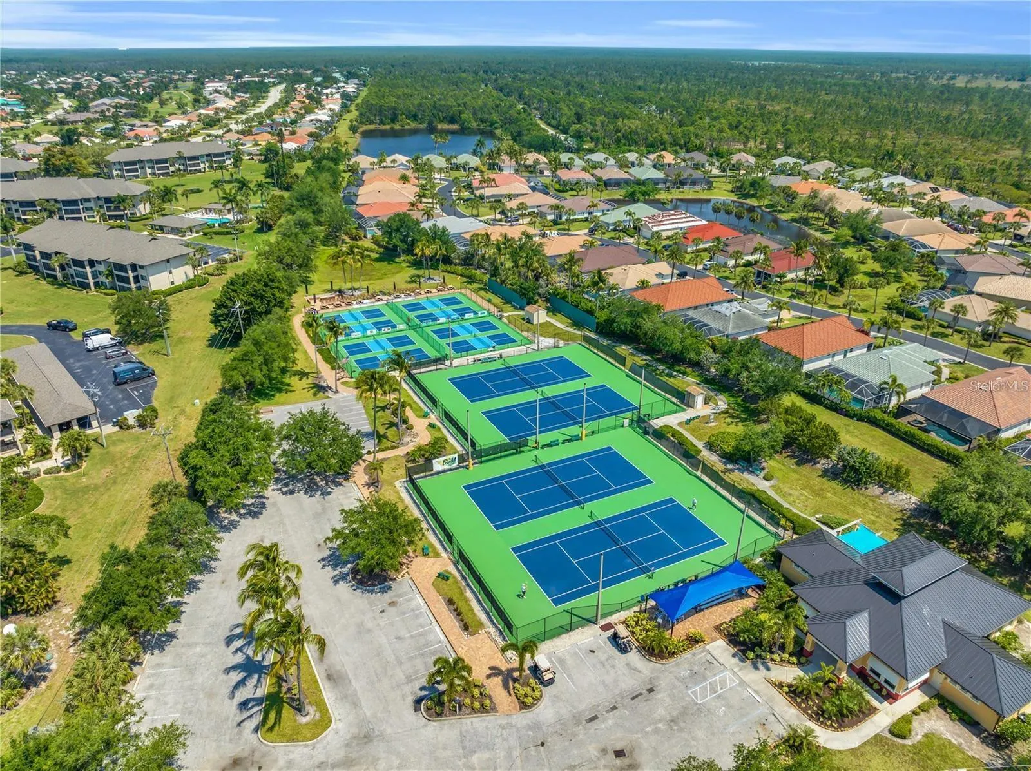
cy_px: 386
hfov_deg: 71.6
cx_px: 516
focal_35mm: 24
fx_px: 714
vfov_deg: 56.7
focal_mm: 12.29
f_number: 4
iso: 100
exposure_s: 1/50
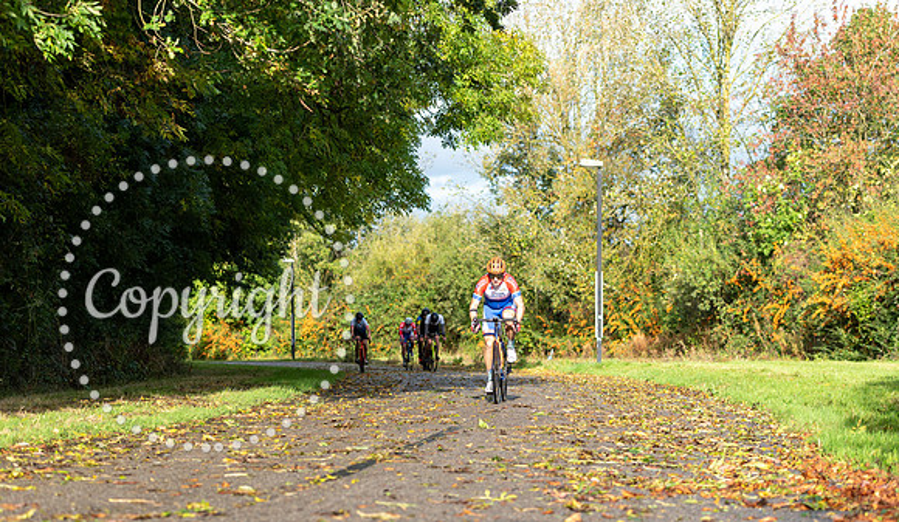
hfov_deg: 26.1
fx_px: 1939
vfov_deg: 15.3
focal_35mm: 81
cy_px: 332
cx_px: 498
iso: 200
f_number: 3.2
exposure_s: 1/1600
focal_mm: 70
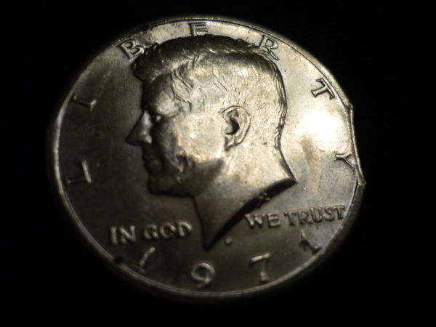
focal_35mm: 33
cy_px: 164
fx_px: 416
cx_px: 218
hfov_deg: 55.4
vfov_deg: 42.9
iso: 100
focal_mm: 5.5
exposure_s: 1/80
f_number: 2.8
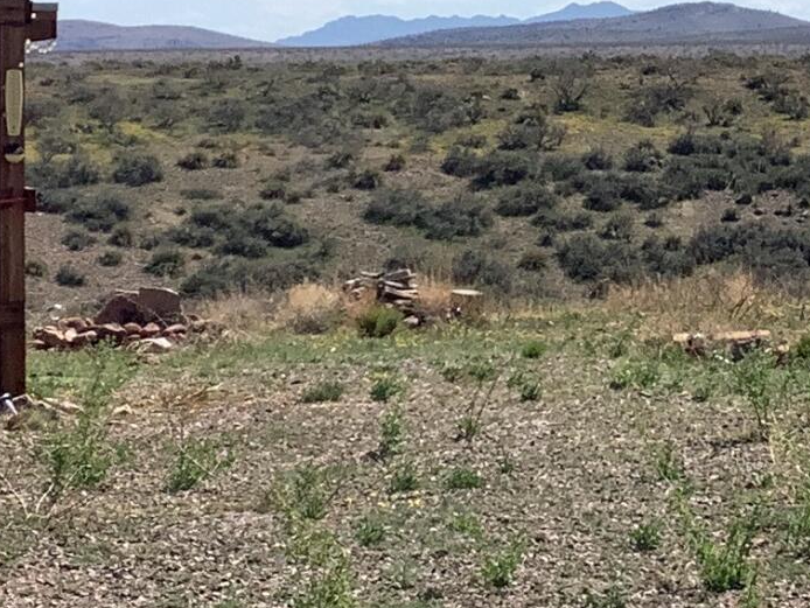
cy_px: 159
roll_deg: +0.2
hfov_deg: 14.6
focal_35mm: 134
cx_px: 710
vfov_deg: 11.0
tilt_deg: -2.3
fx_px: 3137
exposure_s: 1/1894
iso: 25
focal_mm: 3.3
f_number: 2.4
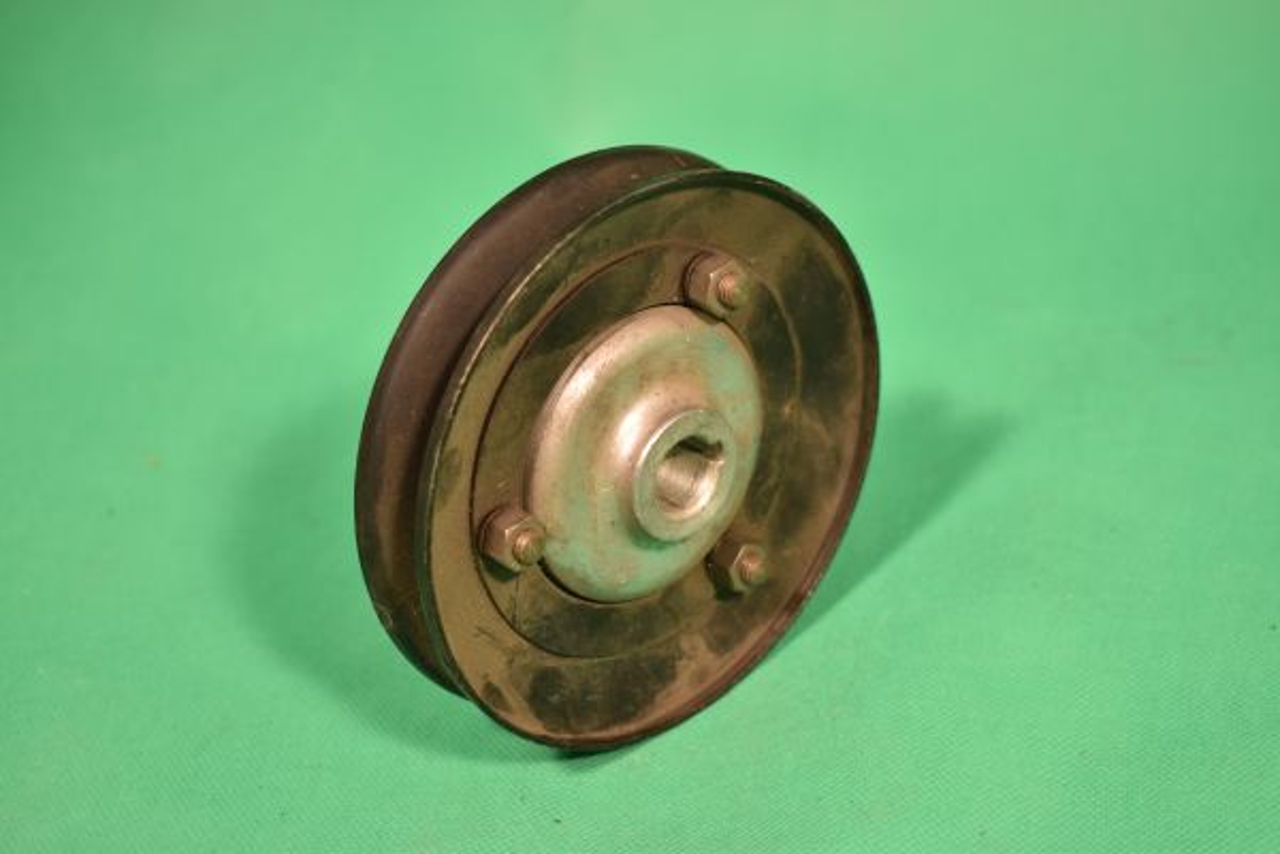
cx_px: 640
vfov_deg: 22.6
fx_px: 2133
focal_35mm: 60
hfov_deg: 33.4
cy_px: 427
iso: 160
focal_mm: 40
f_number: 5
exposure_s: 1/60
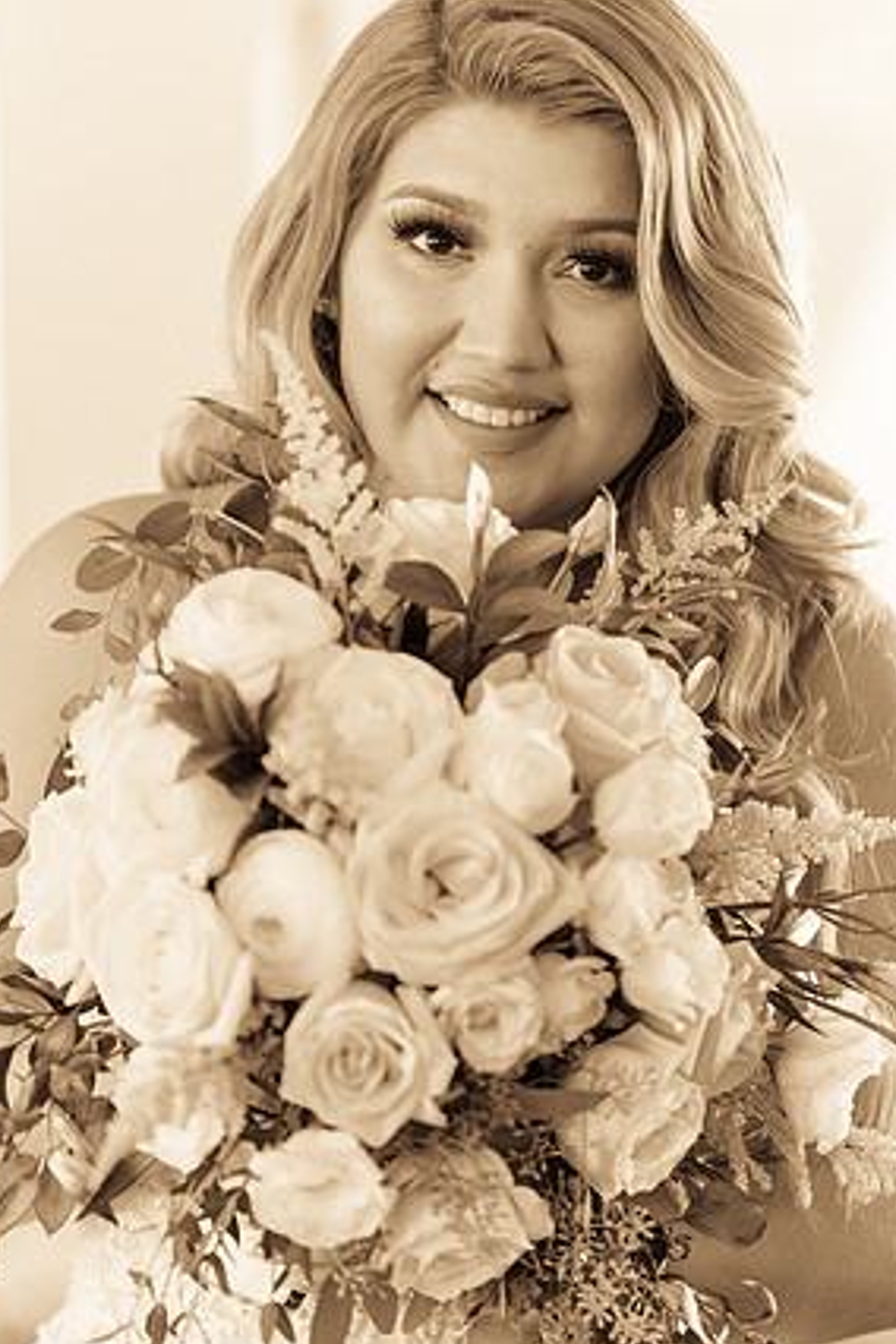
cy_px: 707
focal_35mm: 190
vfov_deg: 10.8
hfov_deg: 7.2
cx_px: 432
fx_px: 7093
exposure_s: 1/250
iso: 400
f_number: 2.8
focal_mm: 180
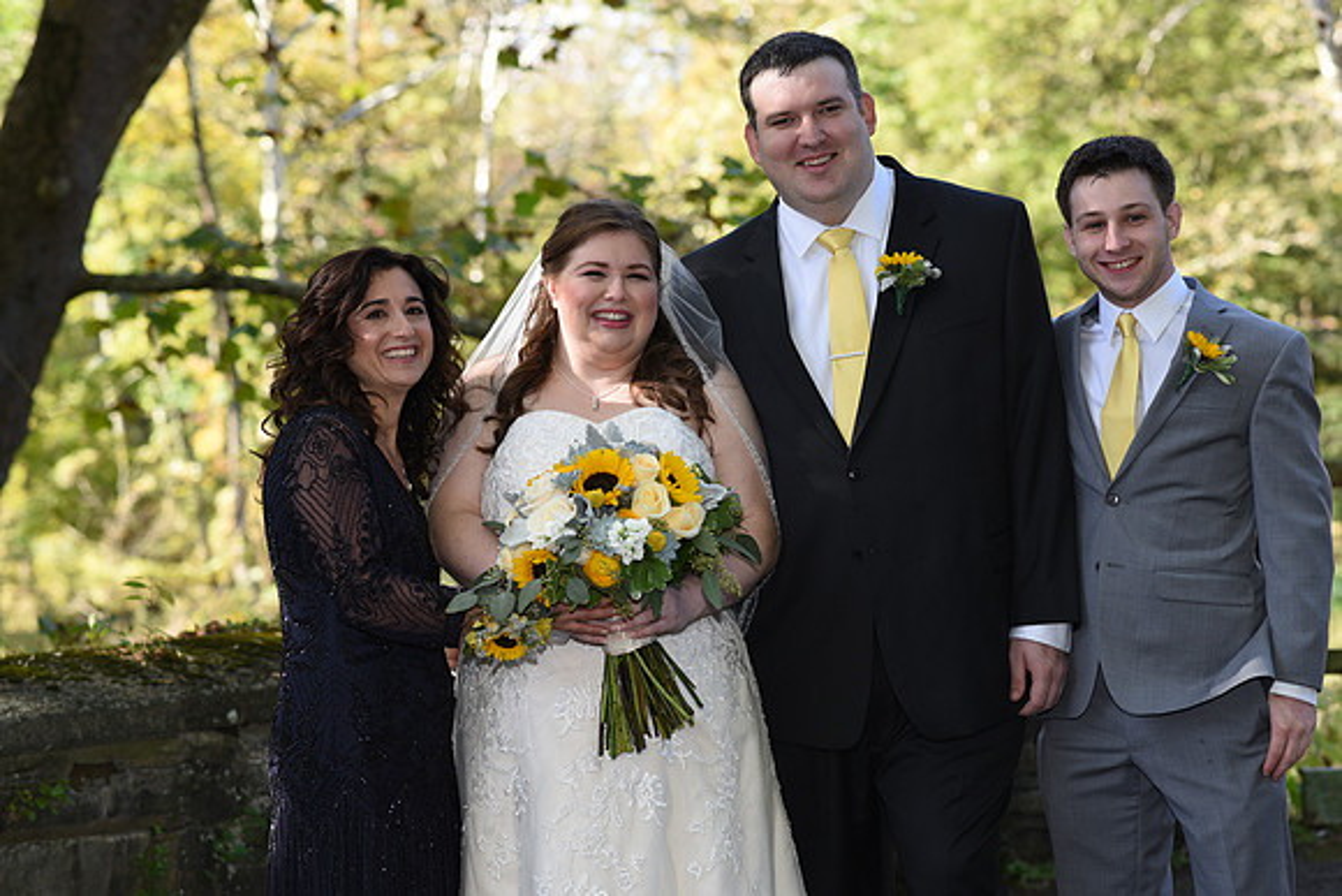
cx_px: 671
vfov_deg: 16.1
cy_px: 448
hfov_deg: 23.9
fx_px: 3169
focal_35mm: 85
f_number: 4
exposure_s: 1/200
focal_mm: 85
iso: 200
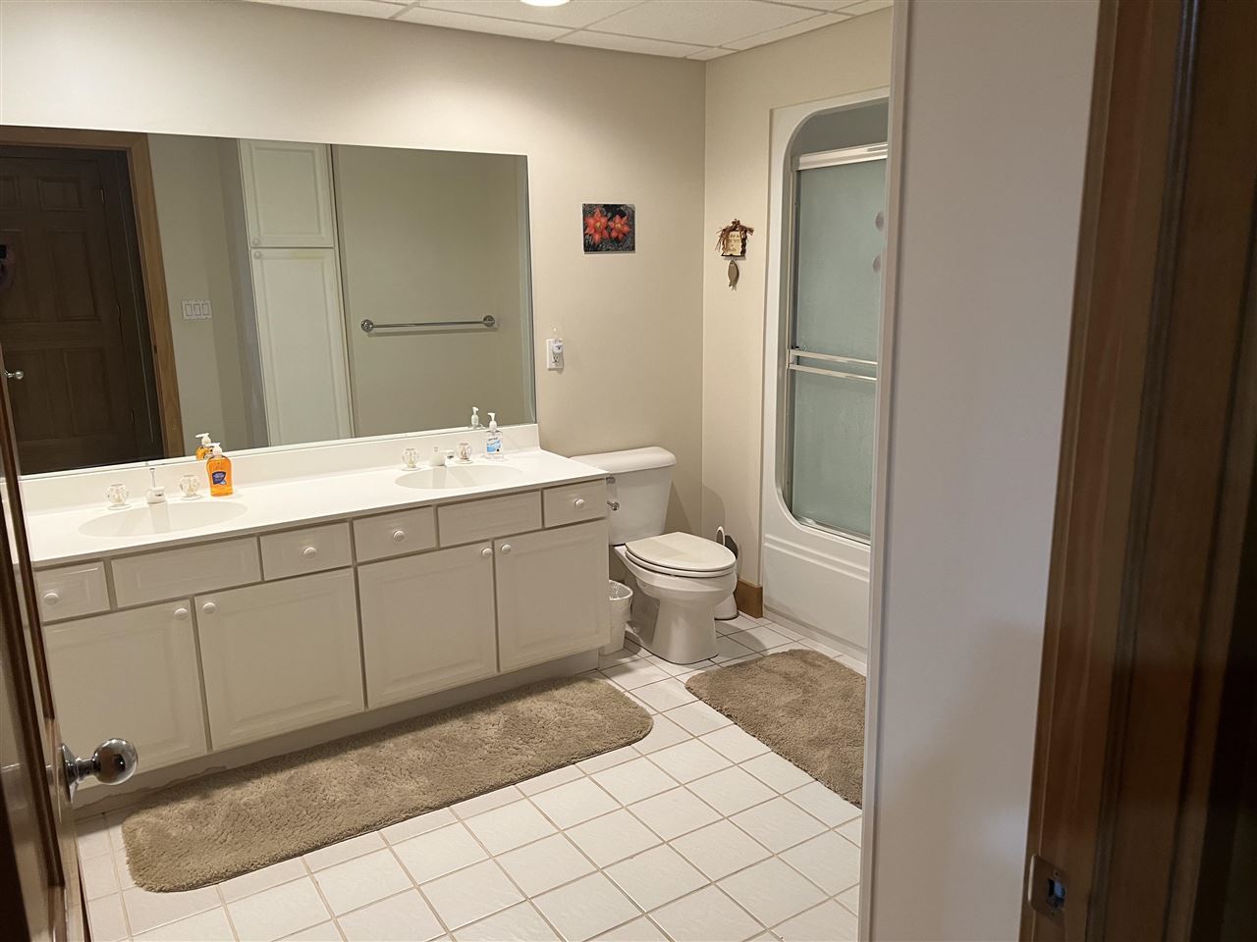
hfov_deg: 67.3
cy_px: 471
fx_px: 944
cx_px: 628
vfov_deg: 53.1
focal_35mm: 26
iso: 125
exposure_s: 1/60
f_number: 1.5
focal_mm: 5.7
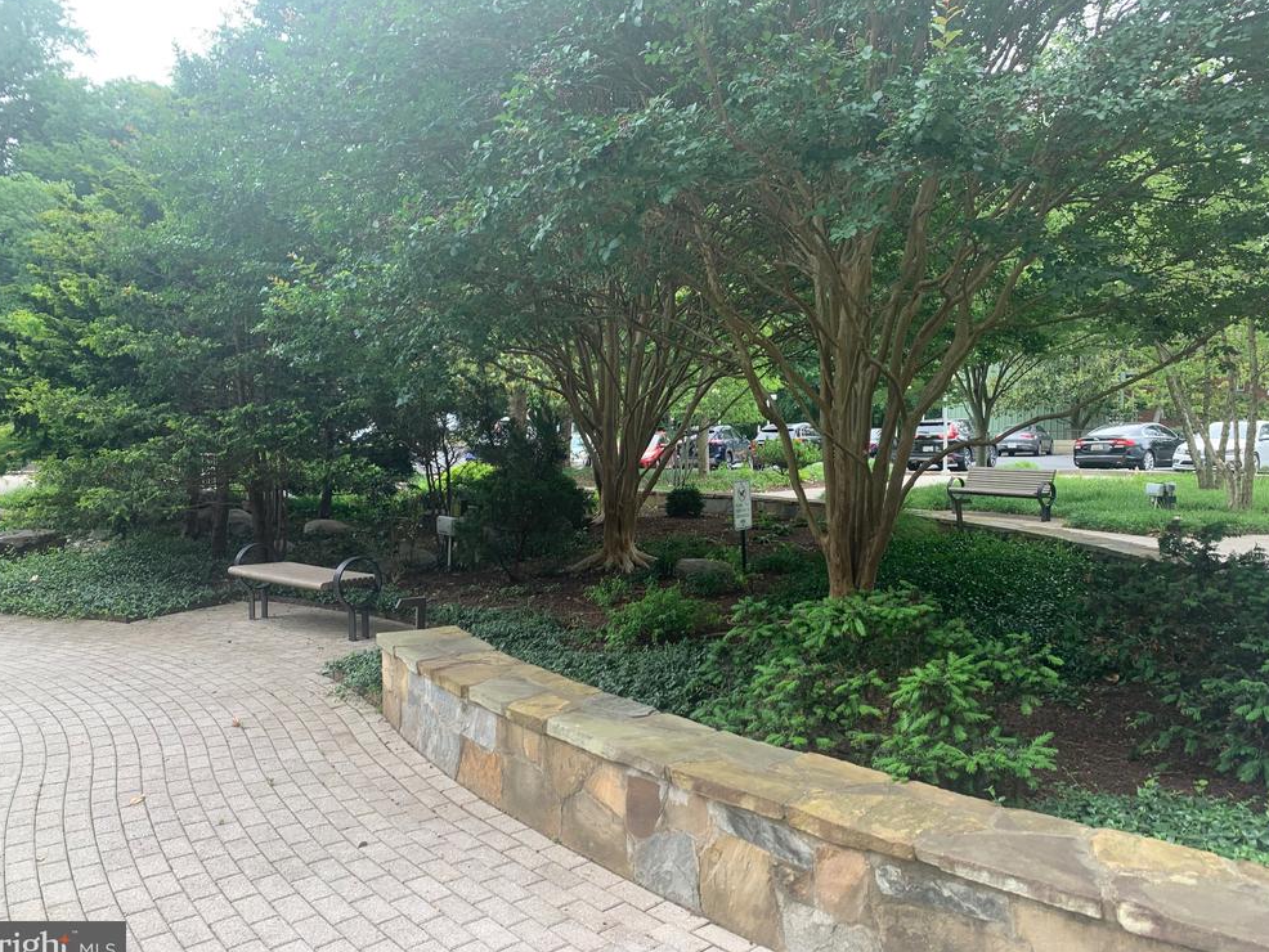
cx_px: 624
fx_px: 990
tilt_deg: -4.5
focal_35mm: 27
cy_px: 480
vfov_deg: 51.4
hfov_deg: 65.3
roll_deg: -0.7
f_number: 1.8
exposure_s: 1/131
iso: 25
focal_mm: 4.25
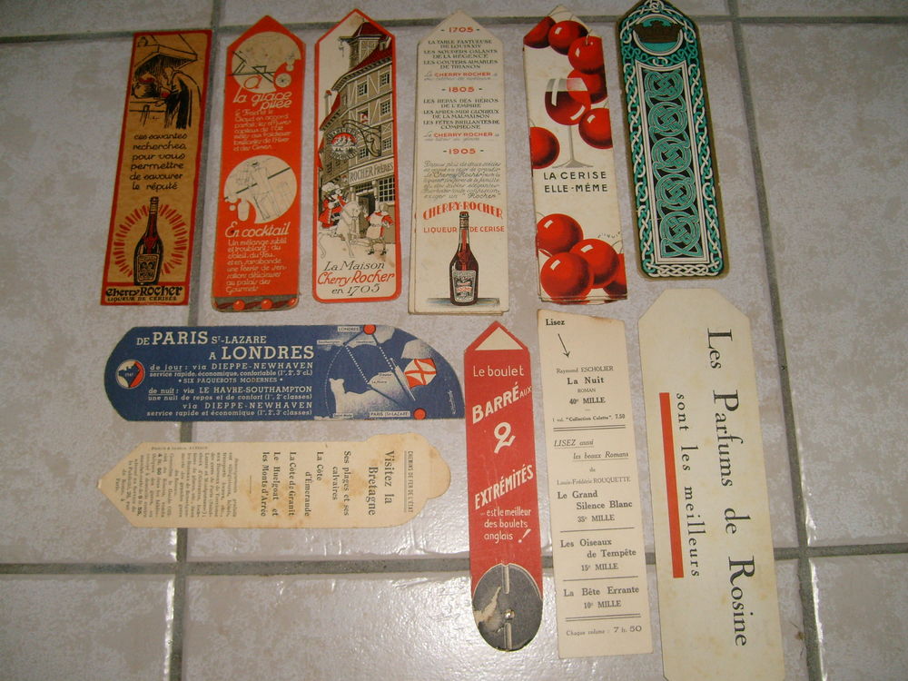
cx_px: 454
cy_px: 340
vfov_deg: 40.7
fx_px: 918
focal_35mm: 35
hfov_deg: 52.6
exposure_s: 1/45
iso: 100
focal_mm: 5.8
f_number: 2.8
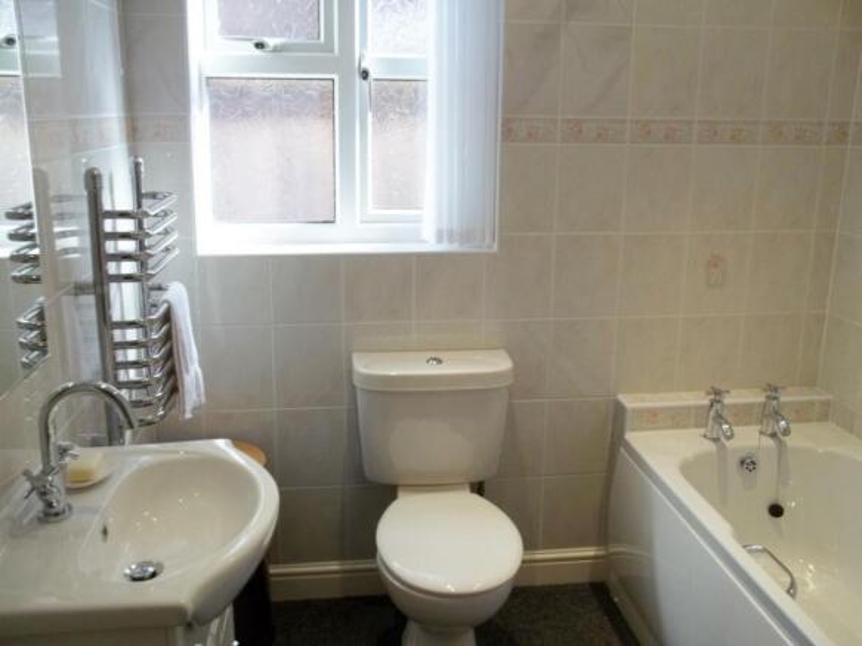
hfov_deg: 55.4
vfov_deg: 42.9
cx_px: 431
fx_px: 822
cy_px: 323
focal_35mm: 33
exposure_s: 1/80
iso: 64
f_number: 3.3
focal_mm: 5.9
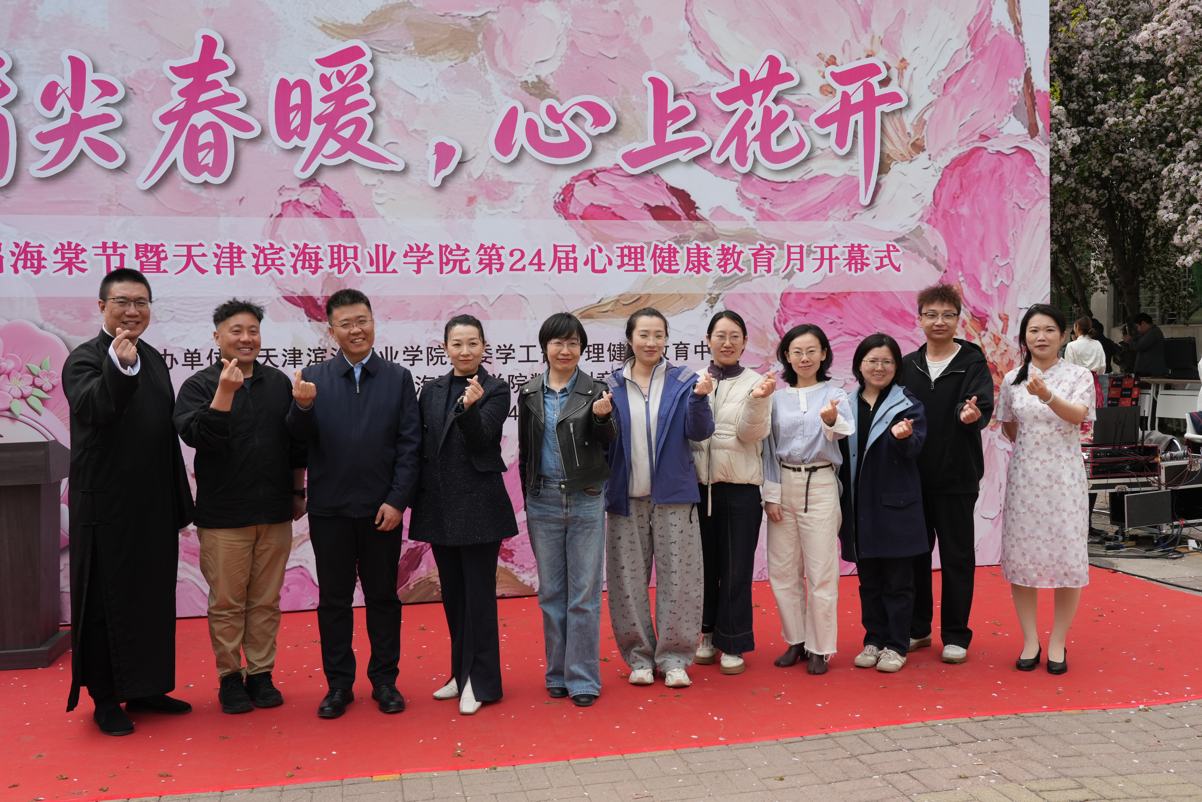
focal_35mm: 33
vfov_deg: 40.0
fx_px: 1102
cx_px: 601
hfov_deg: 57.2
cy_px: 401
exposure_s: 1/500
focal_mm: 33
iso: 800
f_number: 10
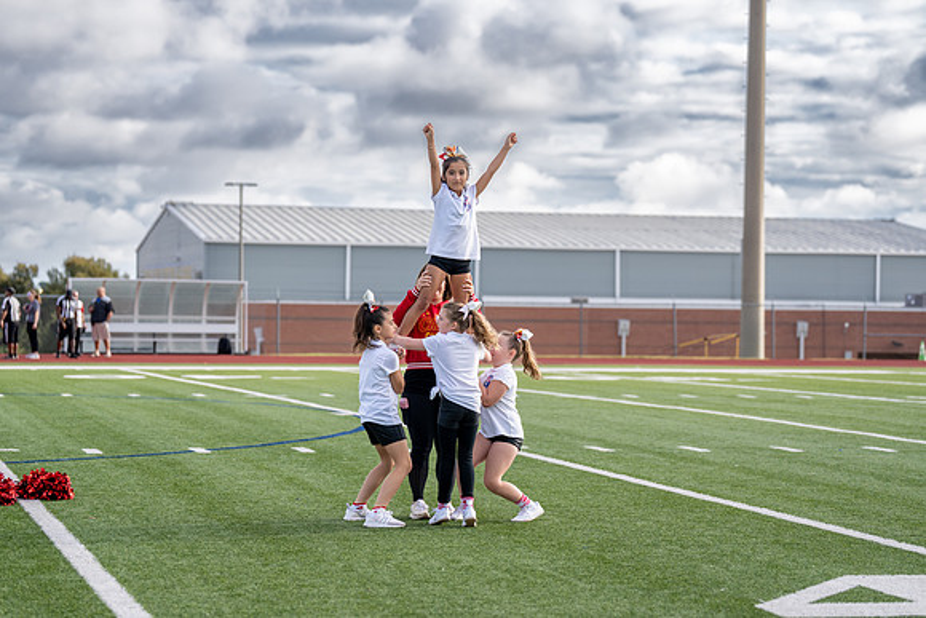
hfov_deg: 22.5
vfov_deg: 15.1
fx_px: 2327
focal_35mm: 90
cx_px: 475
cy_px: 306
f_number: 2.8
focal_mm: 87
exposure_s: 1/2500
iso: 250
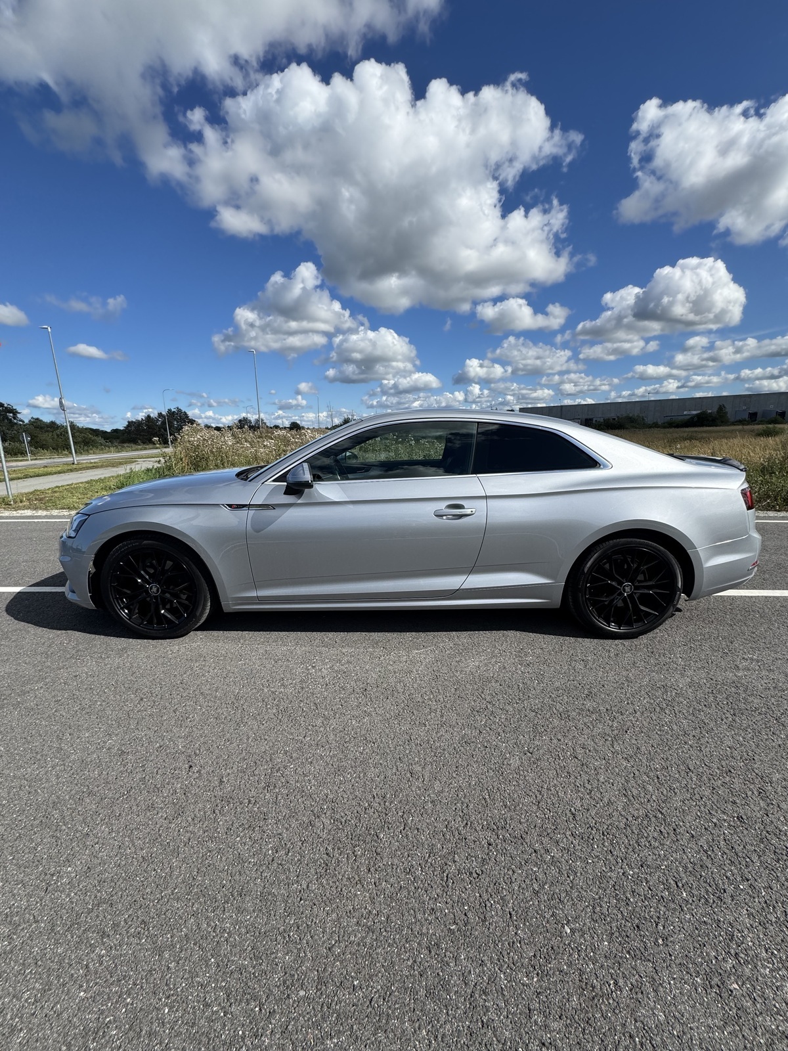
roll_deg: +2.1
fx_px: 425
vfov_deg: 102.1
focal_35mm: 14
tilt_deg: -11.4
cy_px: 526
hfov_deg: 85.7
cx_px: 394
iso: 50
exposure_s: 1/2674
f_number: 2.2
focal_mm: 2.22
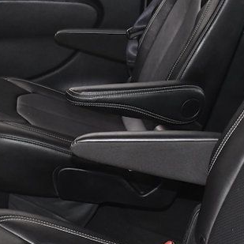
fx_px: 606
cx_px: 79
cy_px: 180
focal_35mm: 76
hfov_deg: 22.7
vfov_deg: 22.6
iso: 2500
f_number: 3.5
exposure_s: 1/250
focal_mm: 18
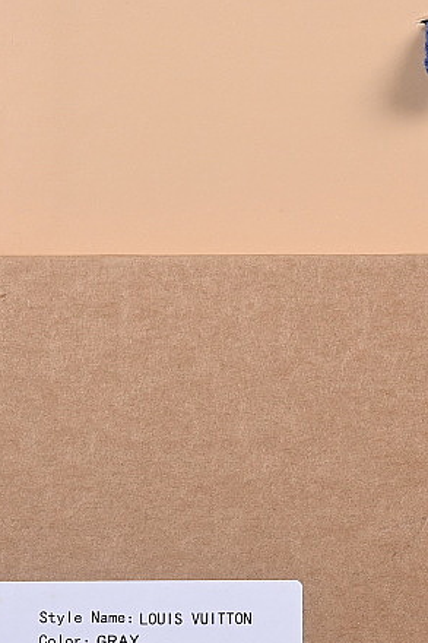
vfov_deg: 11.2
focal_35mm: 184
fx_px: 3284
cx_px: 470
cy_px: 490
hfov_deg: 7.4
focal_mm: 50
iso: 160
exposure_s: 1/80
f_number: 8
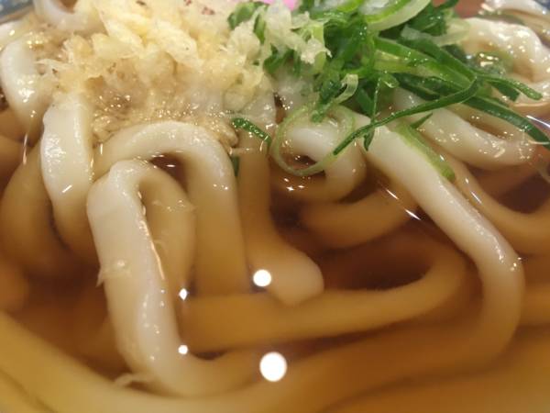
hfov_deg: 61.7
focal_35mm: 29
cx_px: 275
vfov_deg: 48.2
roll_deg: -1.1
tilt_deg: -41.2
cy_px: 206
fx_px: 461
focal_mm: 4.15
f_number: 2.2
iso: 200
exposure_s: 1/24
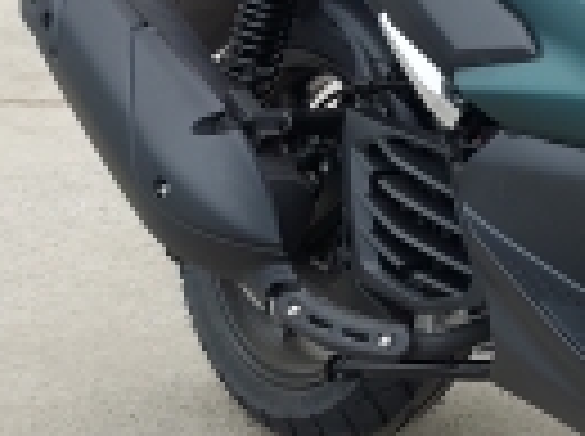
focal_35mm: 107
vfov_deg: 13.7
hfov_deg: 16.7
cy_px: 76
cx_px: 882
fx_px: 1805
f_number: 1.8
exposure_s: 1/501
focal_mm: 5.23
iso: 40
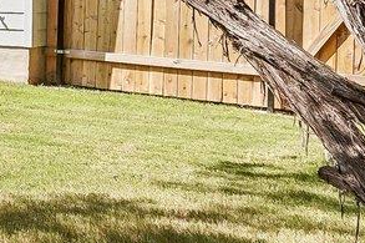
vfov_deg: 12.9
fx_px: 1050
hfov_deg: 16.1
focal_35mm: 104
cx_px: -326
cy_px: -28
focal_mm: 14.8
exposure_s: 1/400
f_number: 8
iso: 400
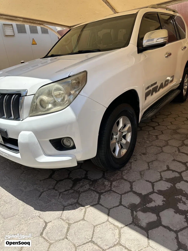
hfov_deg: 56.8
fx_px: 174
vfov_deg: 71.6
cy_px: 126
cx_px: 94
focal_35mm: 24
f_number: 1.78
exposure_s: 1/2110
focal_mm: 6.86
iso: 80
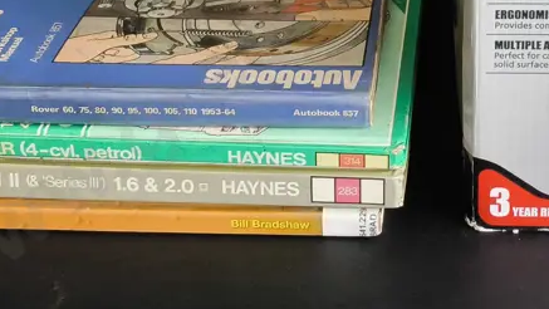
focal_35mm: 69
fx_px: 1005
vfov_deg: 16.5
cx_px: 442
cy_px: -90
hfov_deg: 29.8
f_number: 2
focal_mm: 2.87
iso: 160
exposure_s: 1/100
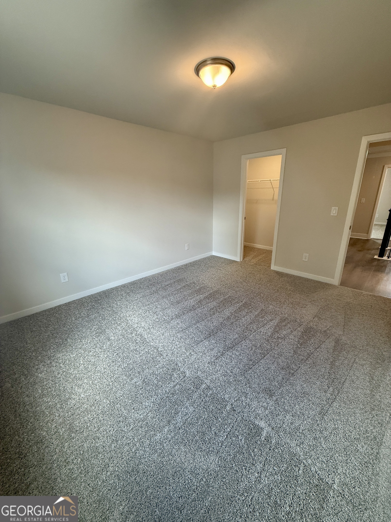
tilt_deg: -17.1
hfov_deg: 85.7
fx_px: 211
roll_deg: +1.1
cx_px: 196
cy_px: 261
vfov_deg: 102.1
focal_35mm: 14
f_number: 2.2
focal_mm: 2.22
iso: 200
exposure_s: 1/120
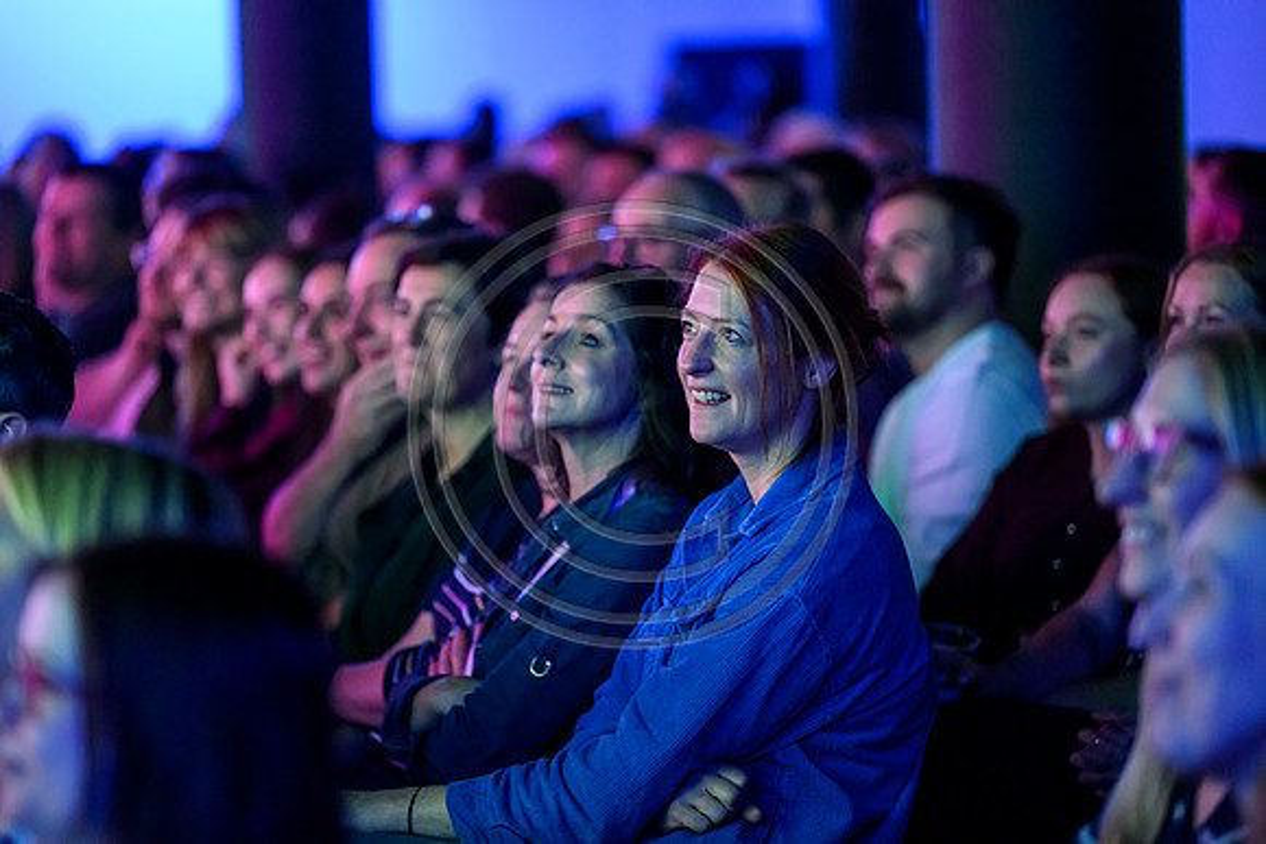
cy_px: 422
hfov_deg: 13.2
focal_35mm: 155
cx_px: 633
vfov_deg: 8.9
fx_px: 5452
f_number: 2.8
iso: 6400
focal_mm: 155
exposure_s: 1/250
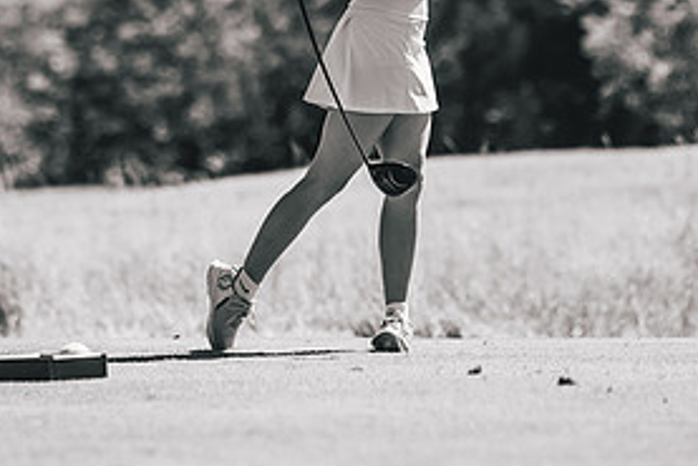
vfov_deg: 3.6
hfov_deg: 5.4
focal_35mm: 381
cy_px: 49
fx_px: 7391
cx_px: 310
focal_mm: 150
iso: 400
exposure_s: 1/5000
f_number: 2.8
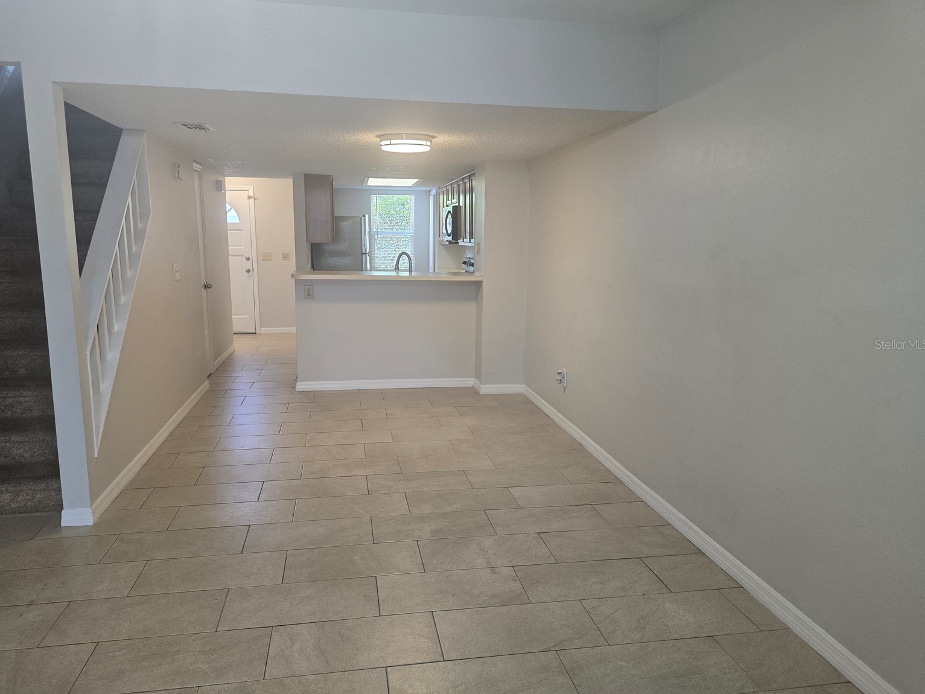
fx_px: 641
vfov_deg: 56.8
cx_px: 449
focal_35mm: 24
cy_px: 344
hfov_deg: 71.6
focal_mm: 6.3
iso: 250
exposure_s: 1/120
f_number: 1.7
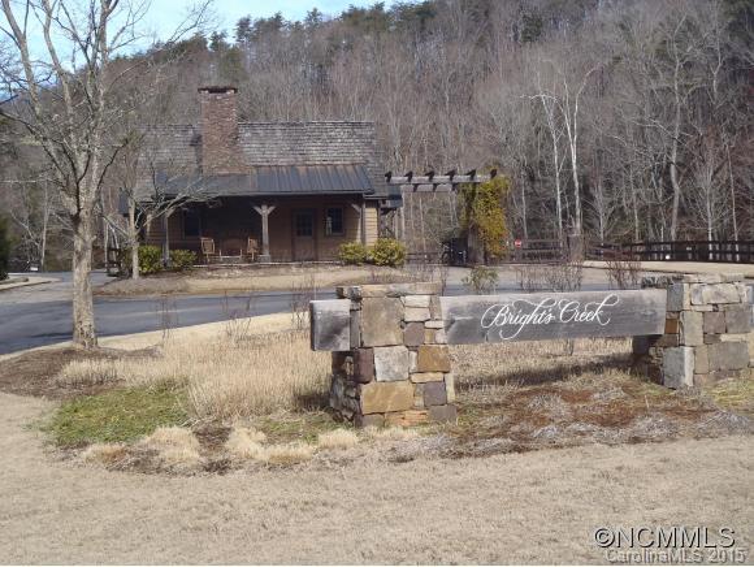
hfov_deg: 38.9
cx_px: 377
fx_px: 1068
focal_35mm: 49
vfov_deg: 29.7
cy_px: 284
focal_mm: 8.89
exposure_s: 1/200
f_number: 5.6
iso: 80
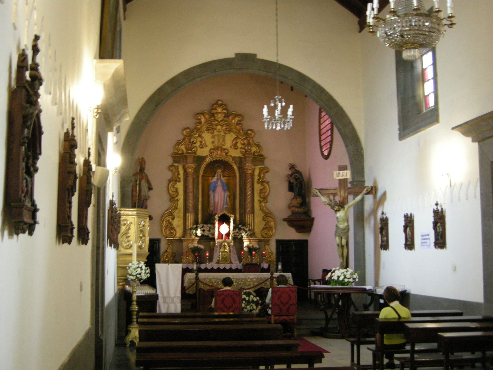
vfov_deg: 30.3
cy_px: 185
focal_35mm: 48
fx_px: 684
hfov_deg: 39.7
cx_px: 246
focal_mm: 10.1
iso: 400
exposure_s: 1/10.2
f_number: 3.1
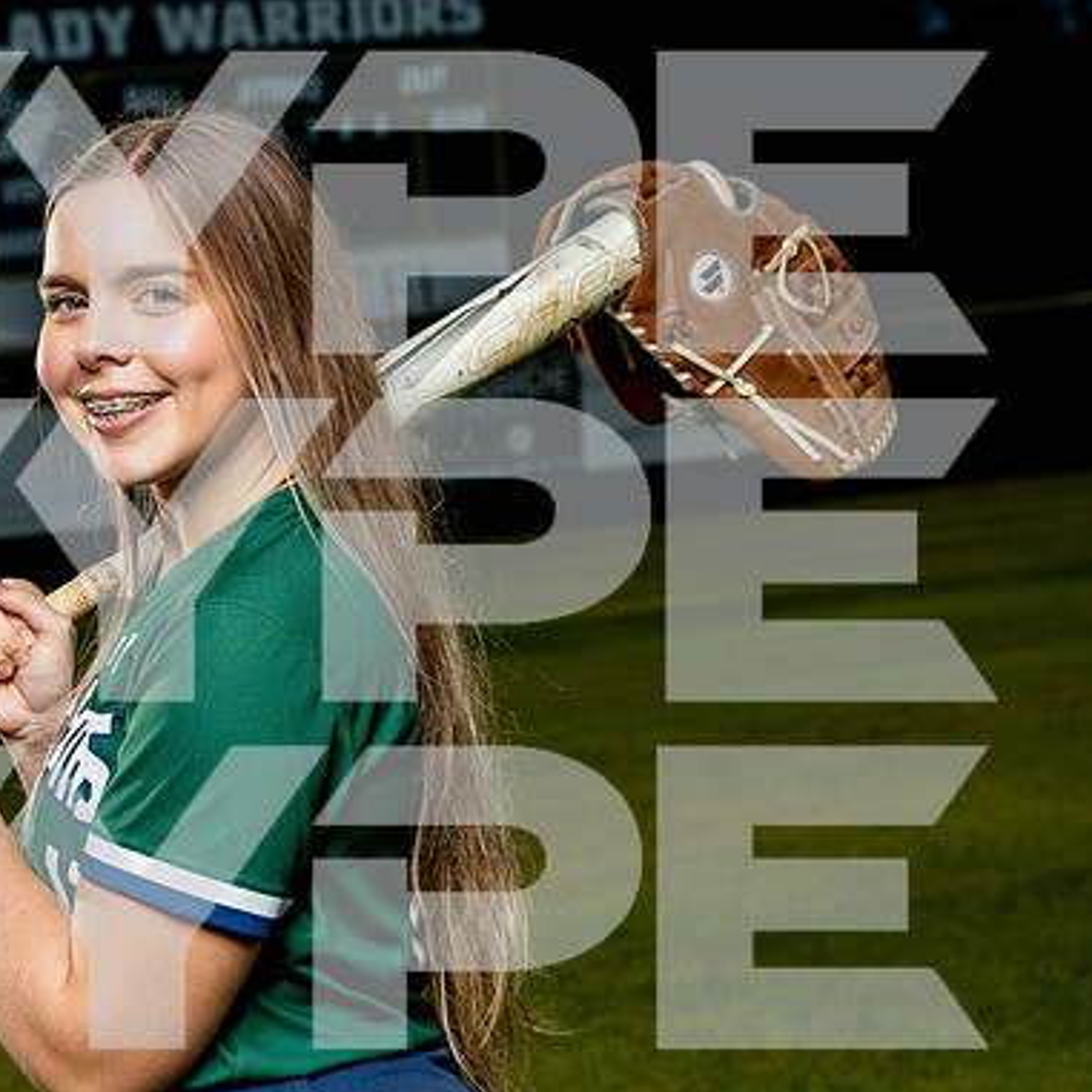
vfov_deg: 23.1
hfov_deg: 22.8
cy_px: 552
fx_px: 2677
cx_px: 267
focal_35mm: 75
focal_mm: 54
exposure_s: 1/250
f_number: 5.6
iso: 400
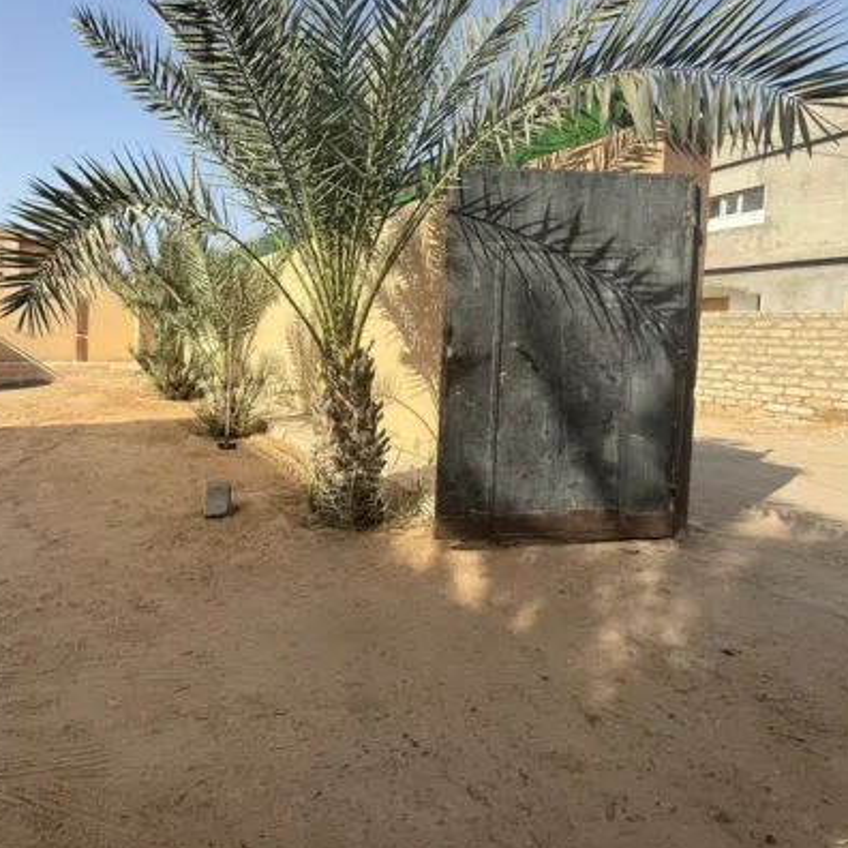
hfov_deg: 69.7
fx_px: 554
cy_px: 360
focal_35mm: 20
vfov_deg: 74.4
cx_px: 208
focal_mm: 2.22
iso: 50
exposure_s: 1/1368
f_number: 2.2
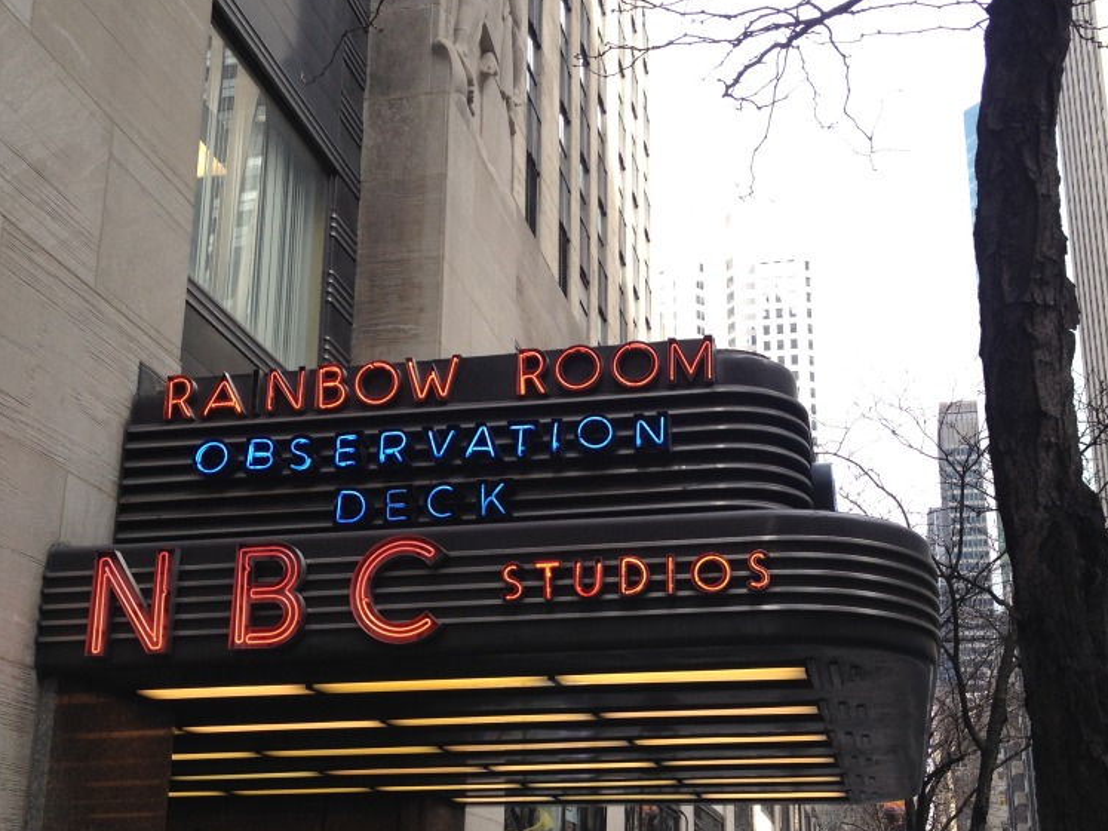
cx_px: 614
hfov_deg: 39.6
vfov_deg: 30.1
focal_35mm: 48
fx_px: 1536
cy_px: 525
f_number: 2.4
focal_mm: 4.28
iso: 50
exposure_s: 1/255
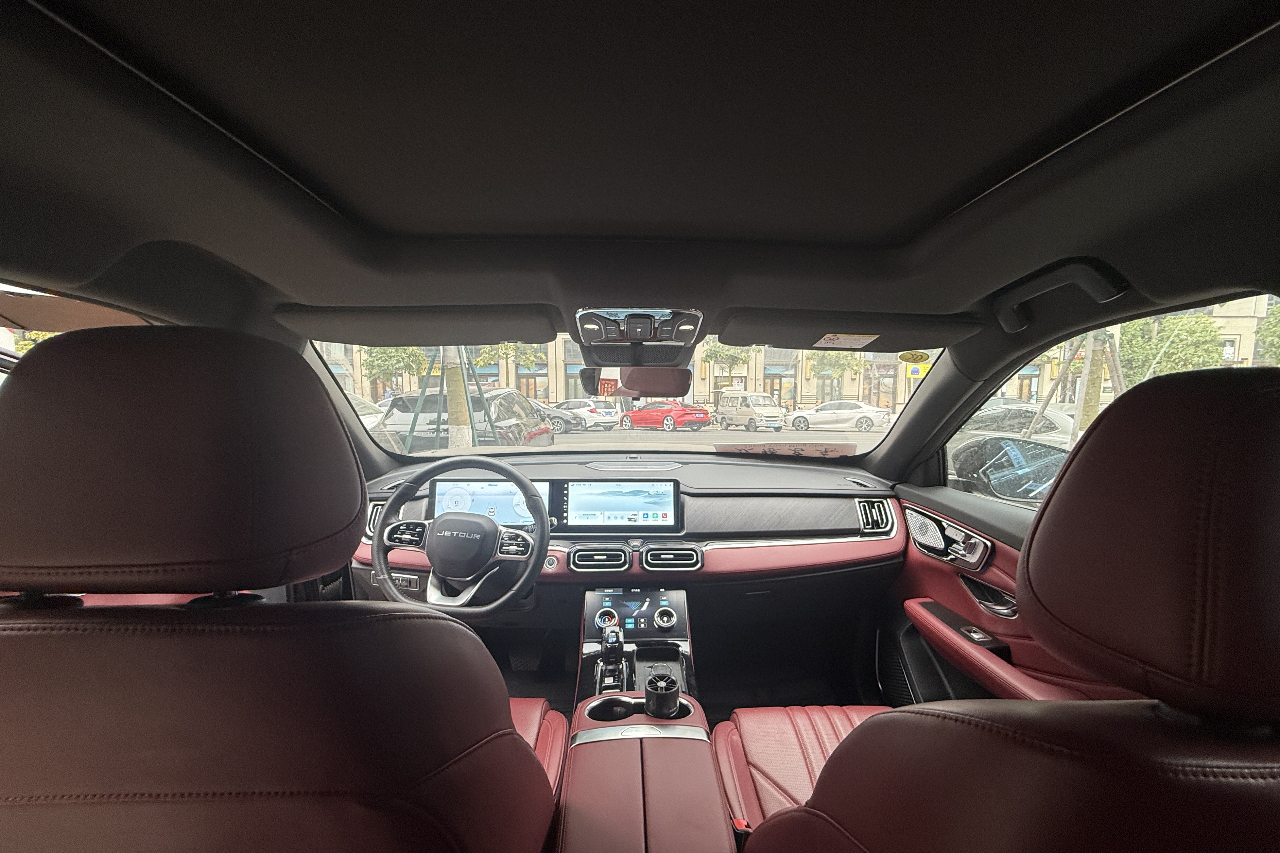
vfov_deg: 77.2
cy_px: 453
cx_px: 655
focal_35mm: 15
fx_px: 533
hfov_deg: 100.4
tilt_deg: -3.4
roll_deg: +0.5
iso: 125
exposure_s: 1/99
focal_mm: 2.22
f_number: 2.2
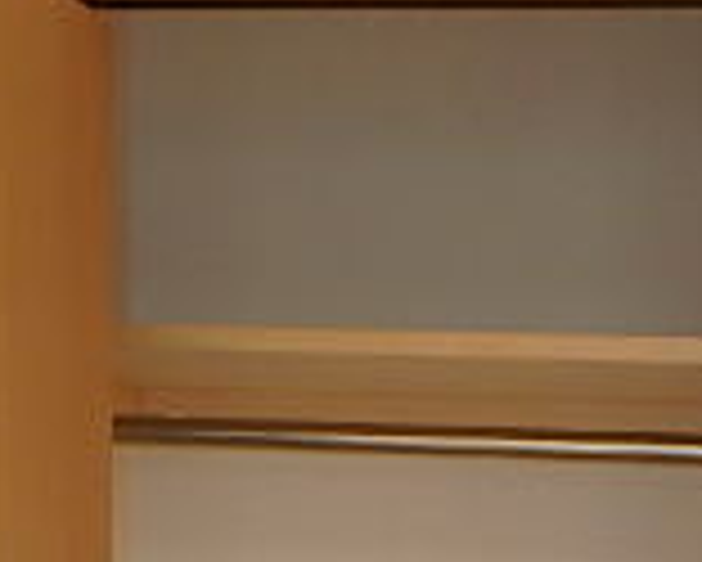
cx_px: 446
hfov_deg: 22.7
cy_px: 1034
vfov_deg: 15.5
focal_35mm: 84
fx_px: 1746
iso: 125
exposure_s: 1/100
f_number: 3.5
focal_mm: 3.7
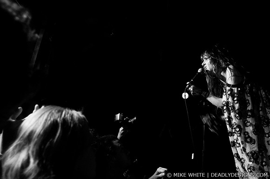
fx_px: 225
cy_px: 90
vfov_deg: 43.5
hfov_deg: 62.0
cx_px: 135
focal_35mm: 30
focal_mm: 20
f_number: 2.8
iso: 1000
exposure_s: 1/50
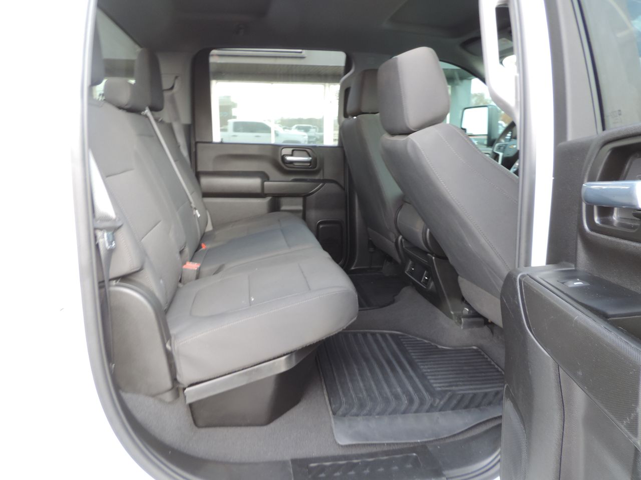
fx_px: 444
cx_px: 320
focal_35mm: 24
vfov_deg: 56.8
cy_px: 240
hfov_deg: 71.6
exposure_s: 1/30
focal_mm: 4.3
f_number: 3
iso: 125
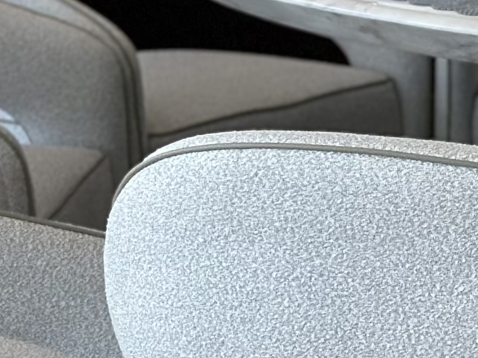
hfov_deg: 7.4
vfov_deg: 5.7
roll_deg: -2.2
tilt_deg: -12.8
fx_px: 3617
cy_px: 238
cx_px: 833
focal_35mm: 262
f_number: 1.78
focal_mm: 6.86
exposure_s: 1/387
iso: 80
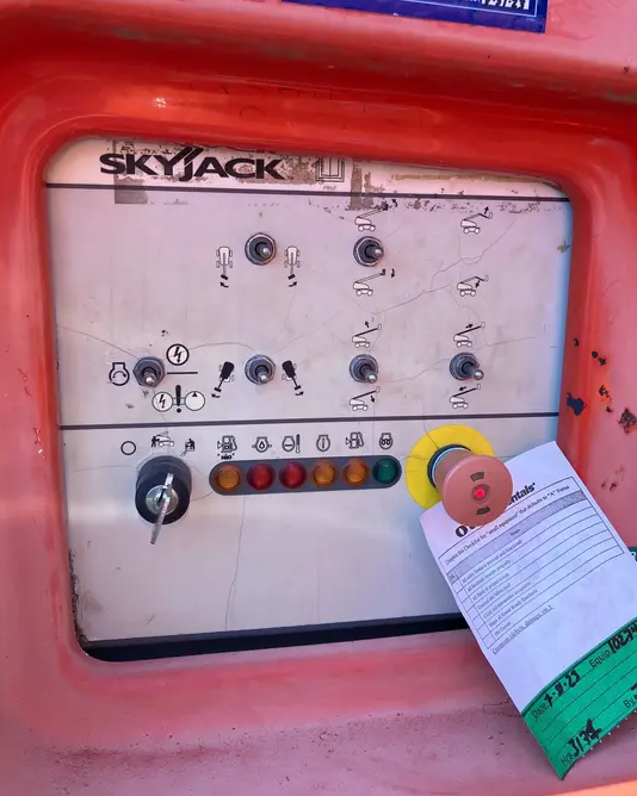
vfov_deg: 58.7
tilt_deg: -12.5
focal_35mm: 30
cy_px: 368
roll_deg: -1.1
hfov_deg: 48.5
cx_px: 313
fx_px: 707
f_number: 1.8
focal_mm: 3.99
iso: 25
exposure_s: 1/254
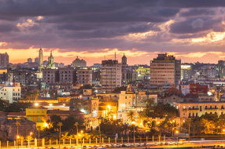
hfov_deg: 13.6
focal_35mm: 150
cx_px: 39
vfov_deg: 9.1
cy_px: 100
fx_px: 936
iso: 64
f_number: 8
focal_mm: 70
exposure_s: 30
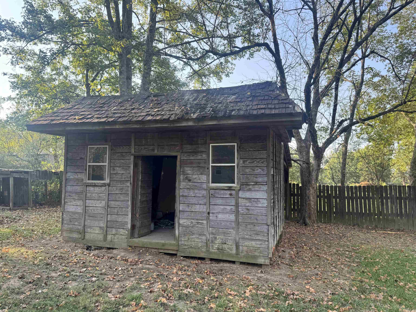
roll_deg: -1.1
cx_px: 208
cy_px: 156
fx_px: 288
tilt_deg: +3.5
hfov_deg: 71.6
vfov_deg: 56.8
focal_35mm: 24
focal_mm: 6.76
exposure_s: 1/562
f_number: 1.78
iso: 80
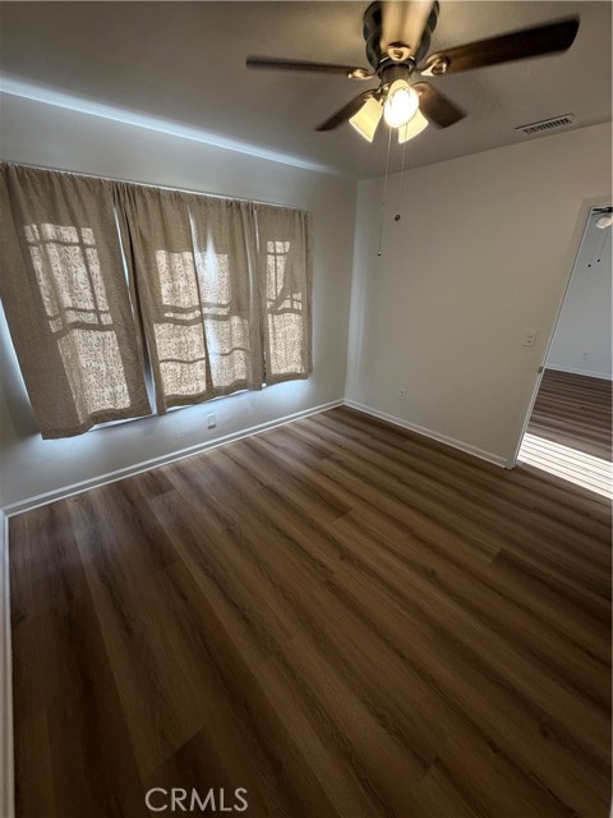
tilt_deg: -22.7
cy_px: 409
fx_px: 331
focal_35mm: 14
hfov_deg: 85.7
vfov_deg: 102.1
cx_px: 306
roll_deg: -0.8
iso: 160
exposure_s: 1/120
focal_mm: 2.22
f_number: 2.2
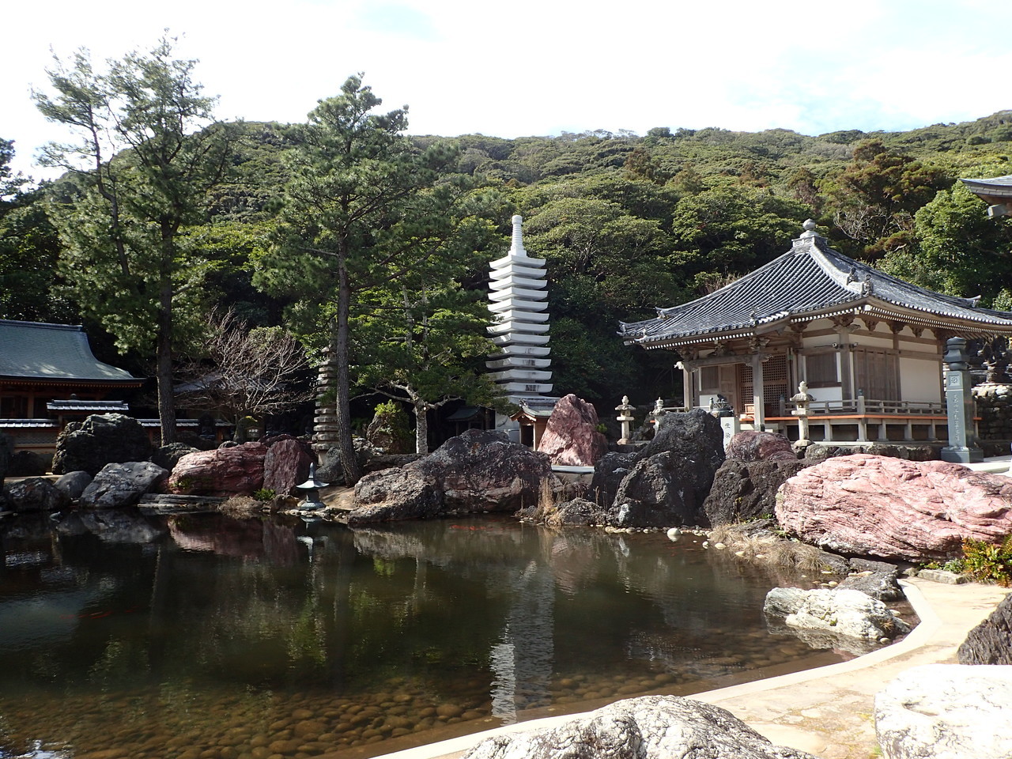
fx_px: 731
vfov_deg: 54.9
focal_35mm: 25
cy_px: 380
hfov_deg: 69.4
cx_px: 506
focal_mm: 4.5
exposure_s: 1/640
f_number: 2.8
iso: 100
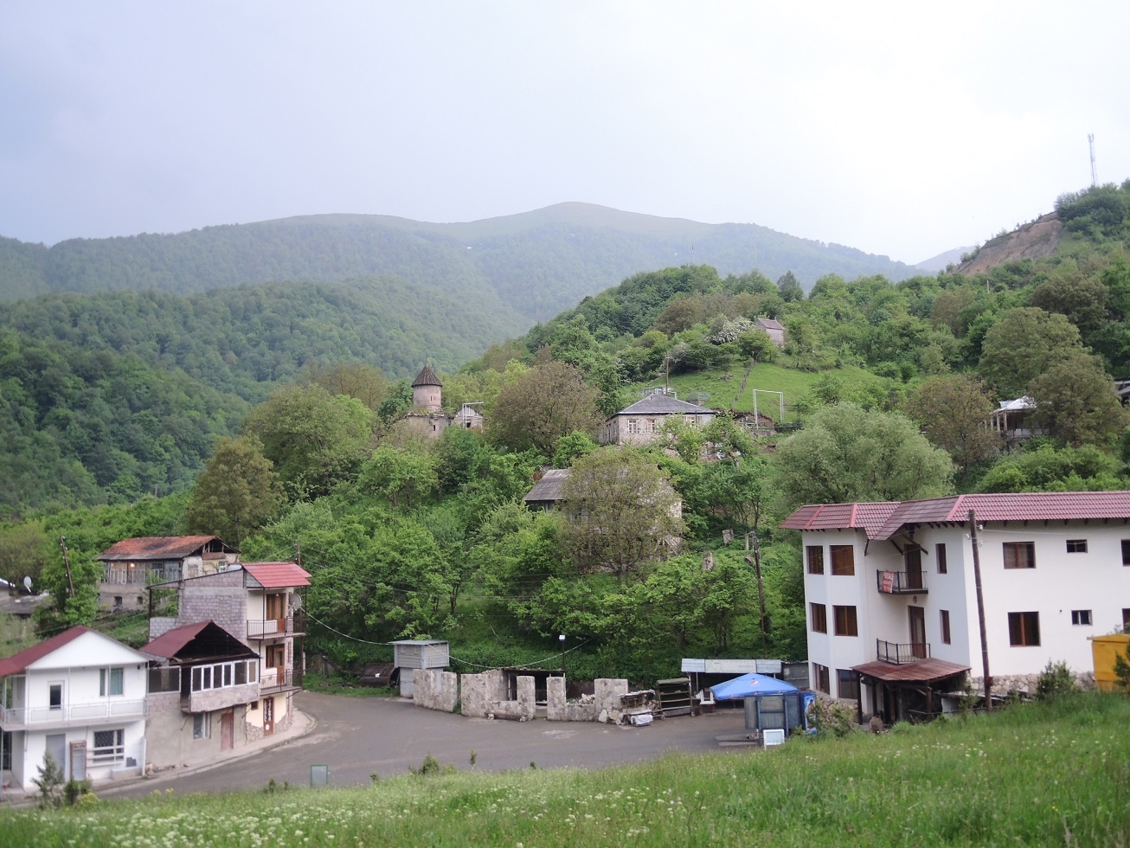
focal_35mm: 33
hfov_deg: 55.3
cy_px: 424
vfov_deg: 43.0
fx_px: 1077
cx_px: 565
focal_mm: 7
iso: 320
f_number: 2
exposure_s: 1/30
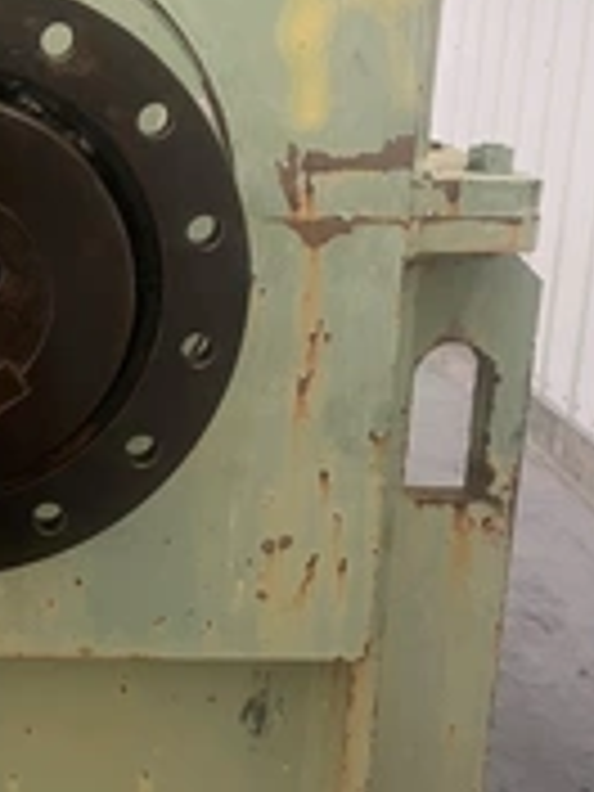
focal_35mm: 59
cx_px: -40
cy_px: 328
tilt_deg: -14.5
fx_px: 1350
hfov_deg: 23.5
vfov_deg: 32.6
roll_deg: -0.3
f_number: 1.6
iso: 200
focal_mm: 4.2
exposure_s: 1/60
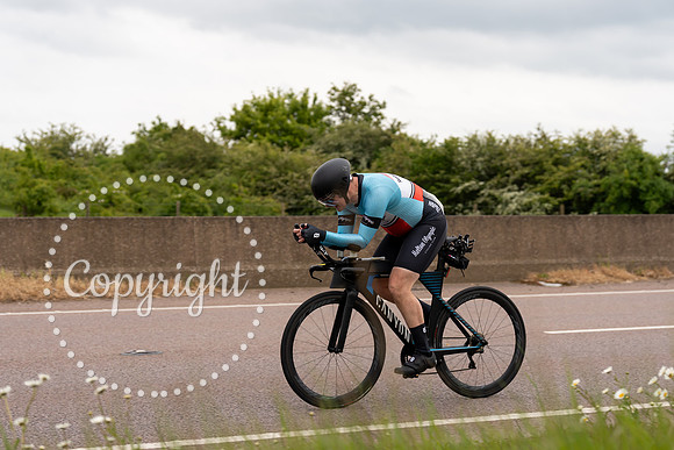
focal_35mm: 74
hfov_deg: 27.3
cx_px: 337
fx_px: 1388
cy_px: 225
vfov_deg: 18.4
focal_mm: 70
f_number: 3.5
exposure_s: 1/1000
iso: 250
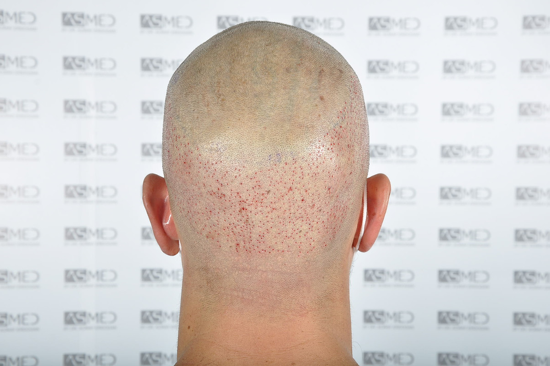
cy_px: 183
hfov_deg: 26.0
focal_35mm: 78
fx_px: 1190
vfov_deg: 17.5
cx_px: 275
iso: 200
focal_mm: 52
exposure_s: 1/200
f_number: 10
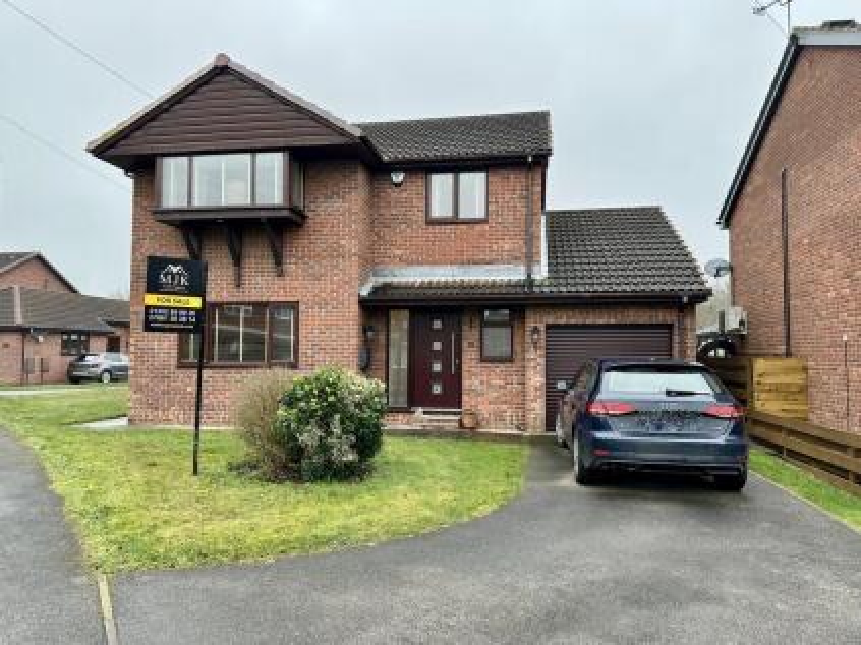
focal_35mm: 24
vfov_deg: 56.8
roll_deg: -0.4
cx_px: 430
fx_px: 597
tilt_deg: +2.5
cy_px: 322
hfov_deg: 71.6
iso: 80
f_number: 1.78
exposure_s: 1/331
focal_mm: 6.86
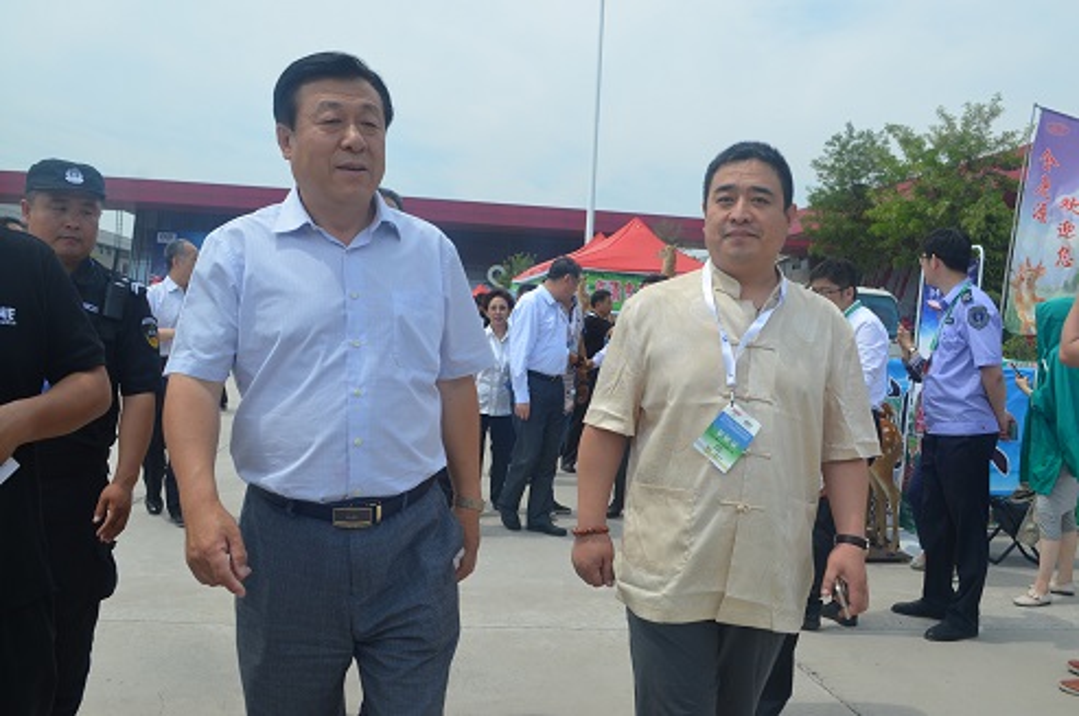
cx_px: 540
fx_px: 987
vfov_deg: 39.8
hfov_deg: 57.3
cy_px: 358
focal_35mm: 33
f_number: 9
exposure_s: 1/320
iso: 100
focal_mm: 22
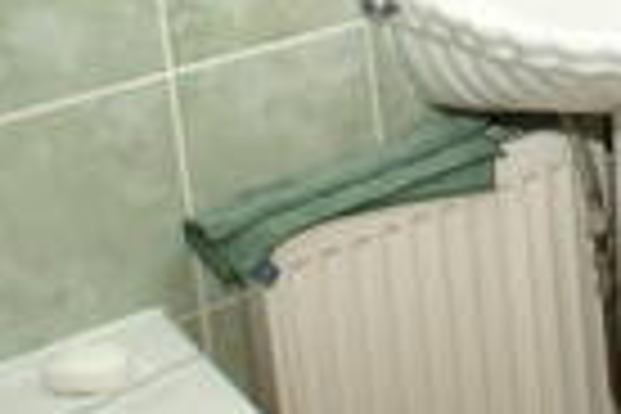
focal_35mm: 78
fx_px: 1352
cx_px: 882
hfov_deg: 22.2
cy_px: -252
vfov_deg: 15.7
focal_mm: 11
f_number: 4.5
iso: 200
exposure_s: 1/80
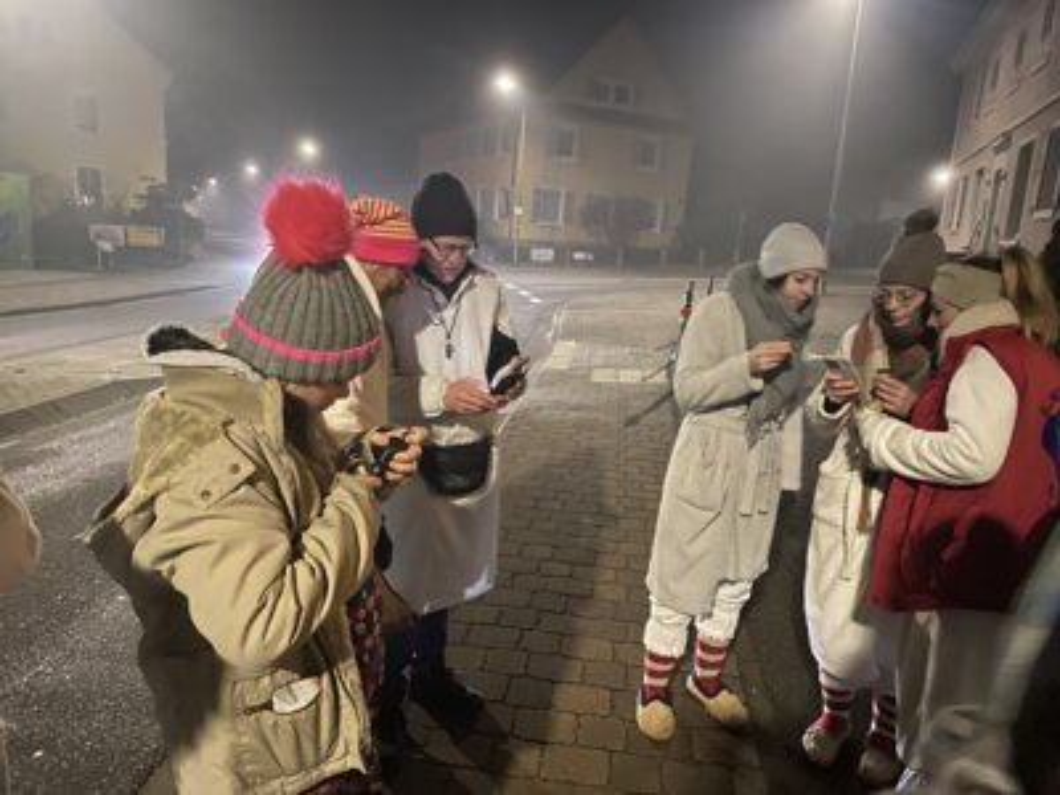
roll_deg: -4.6
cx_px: 530
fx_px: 796
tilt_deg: -12.2
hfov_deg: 67.3
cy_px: 398
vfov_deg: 53.1
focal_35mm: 26
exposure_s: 1/8
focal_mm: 4.25
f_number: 1.8
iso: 500
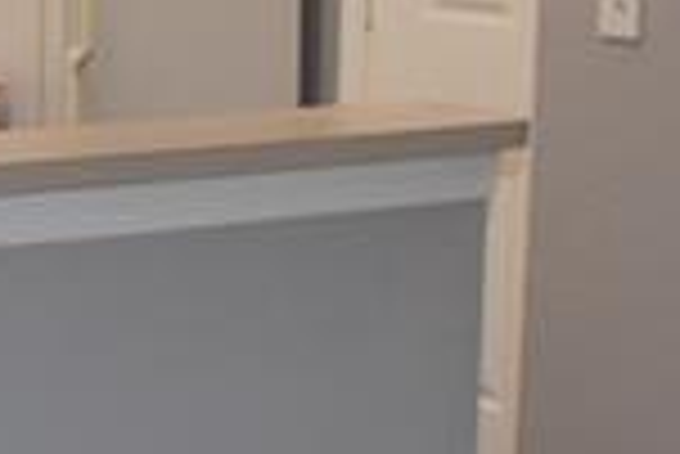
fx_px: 3460
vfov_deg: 7.5
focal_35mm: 183
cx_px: -964
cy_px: -16
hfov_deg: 9.8
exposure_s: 1/60
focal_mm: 18
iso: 400
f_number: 5.6
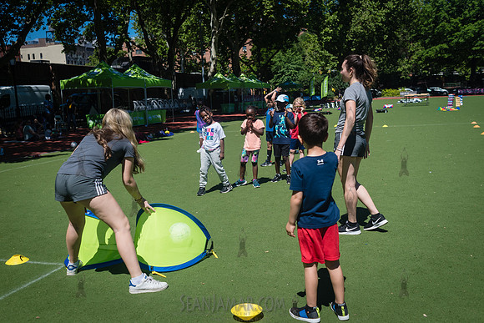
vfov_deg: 37.9
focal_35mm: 35
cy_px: 162
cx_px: 242
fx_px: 471
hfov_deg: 54.4
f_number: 4
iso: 320
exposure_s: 1/4000
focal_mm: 35
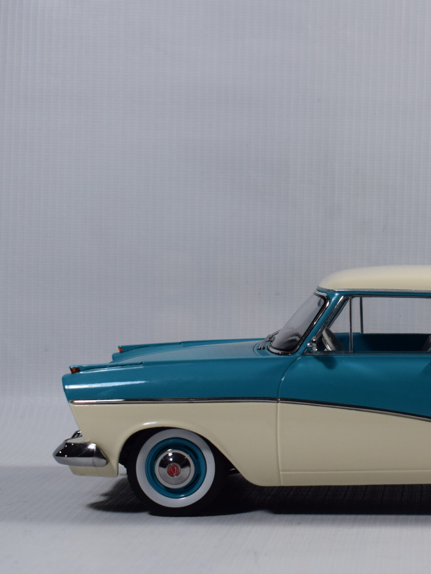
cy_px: 286
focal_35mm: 83
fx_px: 1378
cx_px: 412
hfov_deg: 17.4
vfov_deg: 23.6
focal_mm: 38
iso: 400
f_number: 8
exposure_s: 1/60
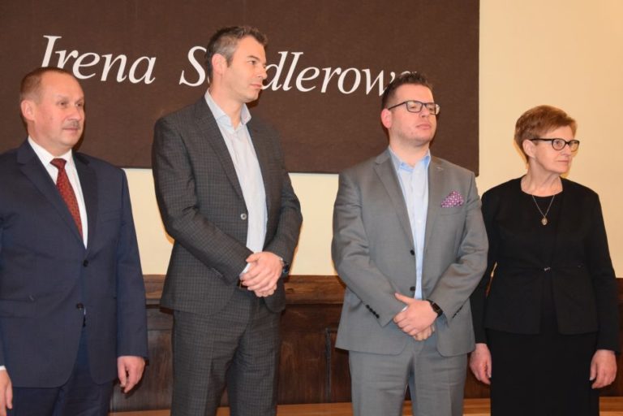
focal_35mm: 63
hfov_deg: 31.9
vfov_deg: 21.6
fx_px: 1090
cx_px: 312
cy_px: 208
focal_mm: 42
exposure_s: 1/60
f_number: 4.8
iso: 3200
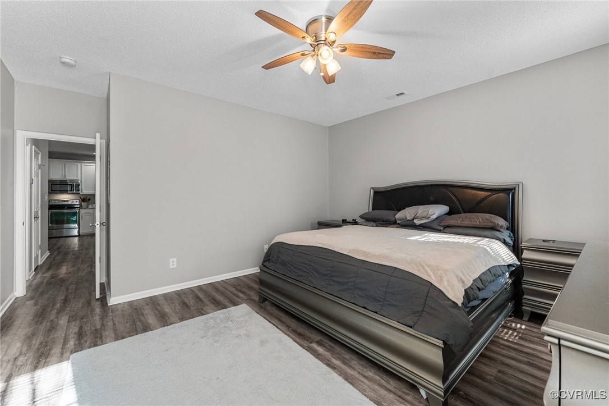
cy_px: 203
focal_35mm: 15
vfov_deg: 78.8
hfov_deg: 101.9
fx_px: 247
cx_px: 304
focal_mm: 14.6
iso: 1000
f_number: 8
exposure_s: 1/30
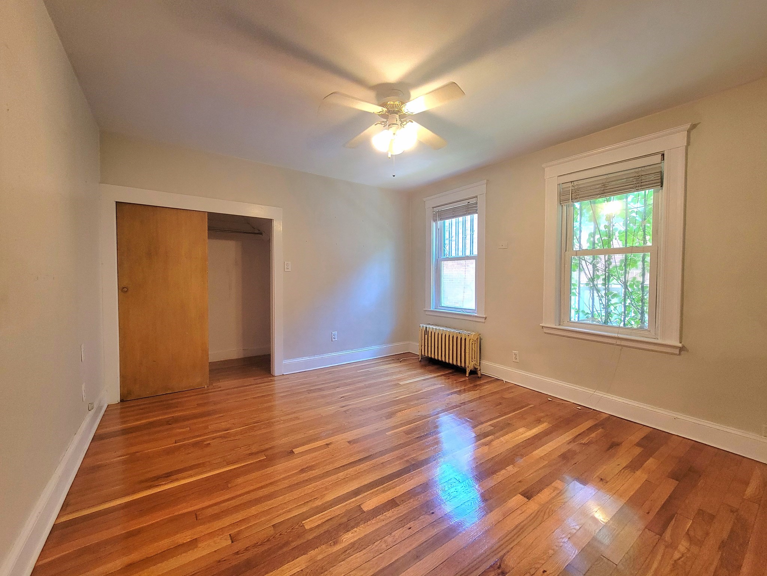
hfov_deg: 106.2
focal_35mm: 13
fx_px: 288
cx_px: 384
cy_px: 288
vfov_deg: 89.9
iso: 400
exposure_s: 1/60.2
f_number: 2.2
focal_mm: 2.2
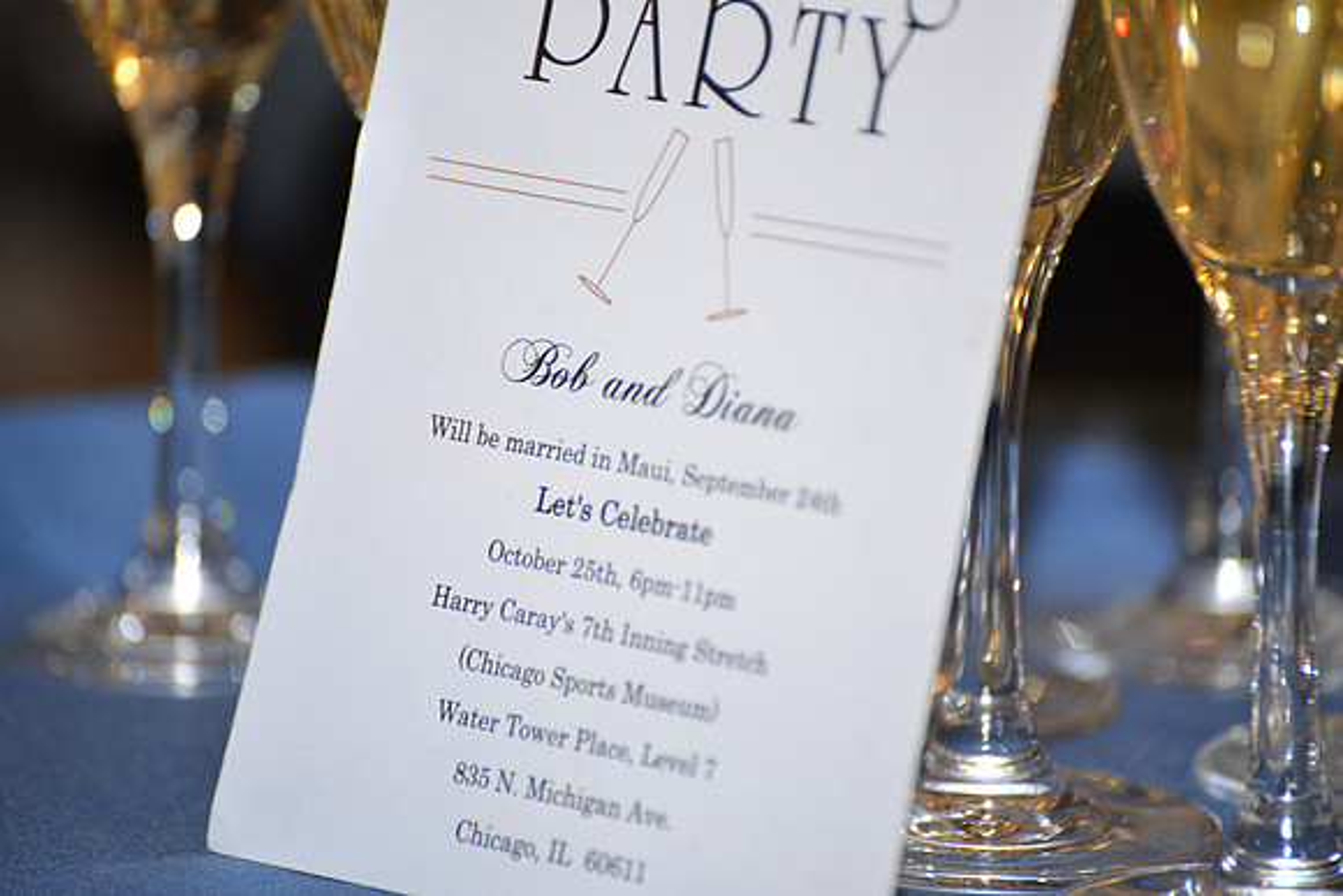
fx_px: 7836
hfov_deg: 9.8
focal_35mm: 210
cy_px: 448
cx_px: 672
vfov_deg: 6.5
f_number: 5.3
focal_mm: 210
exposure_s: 1/60
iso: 1250
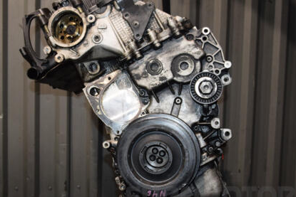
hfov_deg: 38.0
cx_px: 113
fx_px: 428
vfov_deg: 26.0
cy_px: 102
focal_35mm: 52
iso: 800
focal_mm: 24
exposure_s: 1/60
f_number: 5
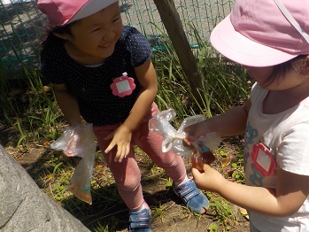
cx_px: 202
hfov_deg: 43.3
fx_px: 384
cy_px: 124
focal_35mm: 43
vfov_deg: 33.6
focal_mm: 4.1
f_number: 3.3
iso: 125
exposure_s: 1/1250
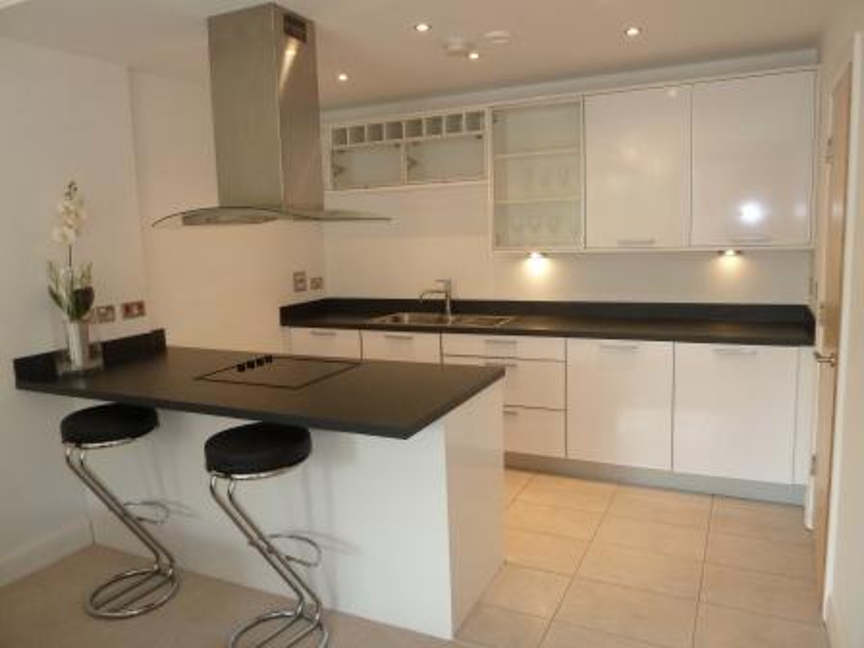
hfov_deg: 69.4
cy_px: 324
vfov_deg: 54.9
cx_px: 432
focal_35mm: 25
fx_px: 624
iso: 200
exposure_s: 1/30
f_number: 3.3
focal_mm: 4.1
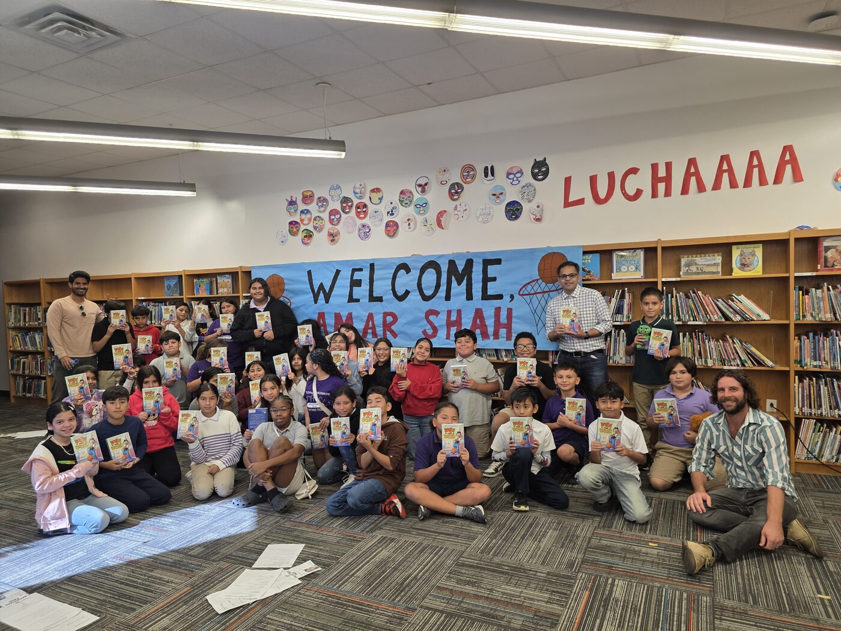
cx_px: 420
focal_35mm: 23
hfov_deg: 73.9
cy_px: 316
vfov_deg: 58.9
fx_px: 559
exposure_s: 1/120
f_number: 1.7
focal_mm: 6.3
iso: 100
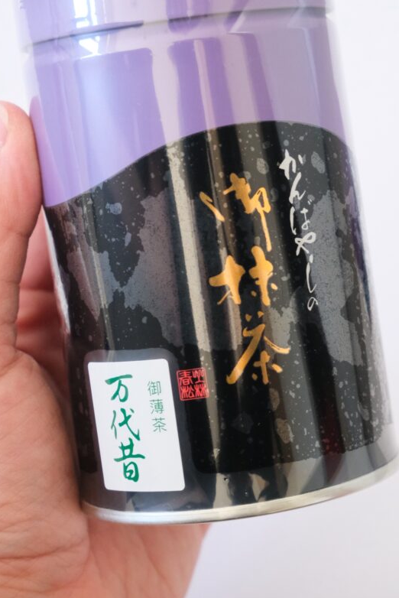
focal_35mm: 89
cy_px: 214
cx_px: 245
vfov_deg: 22.8
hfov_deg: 15.4
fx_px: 1478
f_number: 5.6
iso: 6400
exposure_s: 1/70
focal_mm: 45
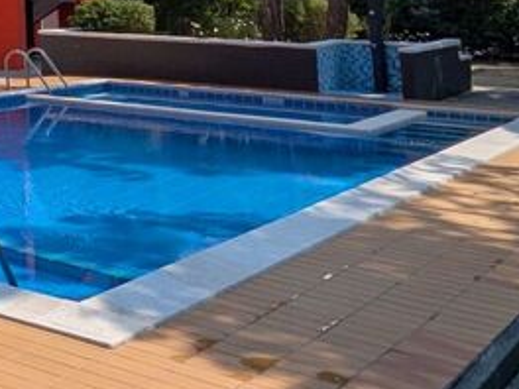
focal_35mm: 59
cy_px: -139
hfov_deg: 23.8
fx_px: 885
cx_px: -313
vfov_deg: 21.9
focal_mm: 1.95
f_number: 2.2
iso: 49
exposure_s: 1/3125
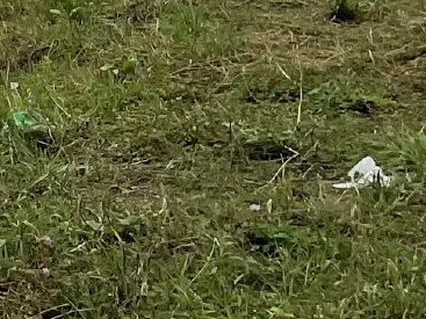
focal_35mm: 170
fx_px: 2091
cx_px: -589
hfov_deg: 10.2
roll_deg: +0.9
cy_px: -487
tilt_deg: +1.8
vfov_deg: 8.0
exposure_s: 1/2212
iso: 32
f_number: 1.6
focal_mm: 4.2
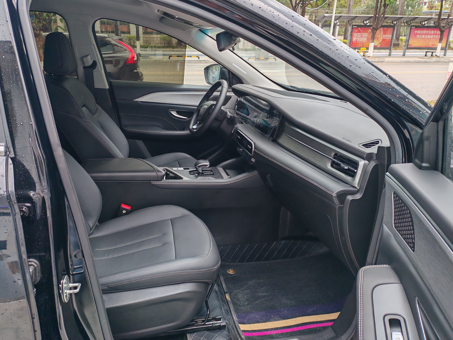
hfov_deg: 63.4
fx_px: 366
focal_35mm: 28
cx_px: 218
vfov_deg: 49.7
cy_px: 167
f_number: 1.95
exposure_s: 1/300
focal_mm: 5.52
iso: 50
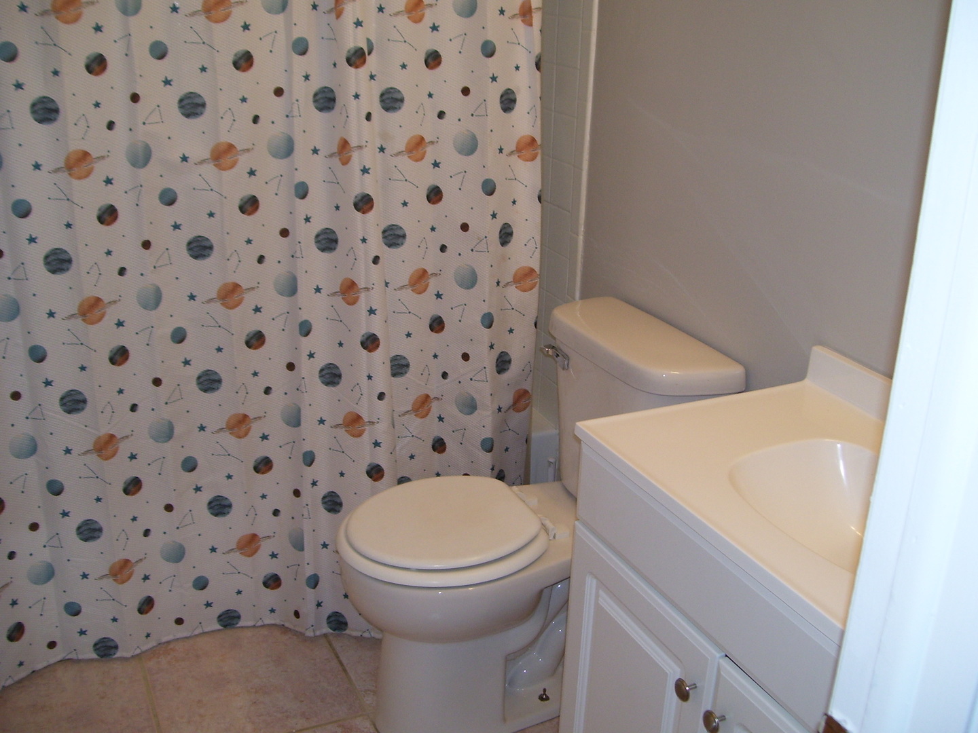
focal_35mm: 37
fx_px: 1045
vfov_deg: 38.7
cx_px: 489
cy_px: 366
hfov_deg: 50.1
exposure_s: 1/60
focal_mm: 6
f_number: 2.7
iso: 80
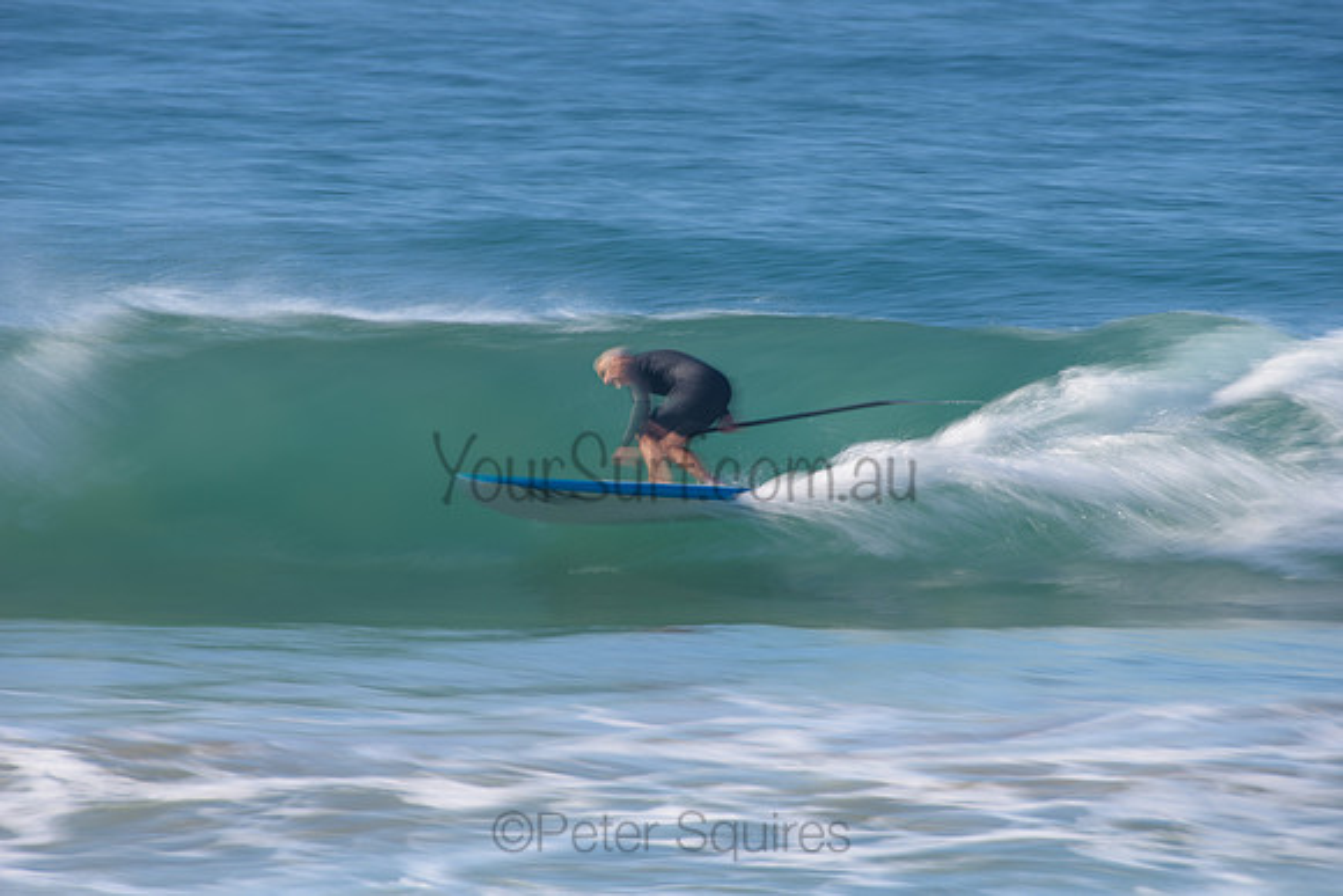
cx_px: 672
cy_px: 448
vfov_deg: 2.8
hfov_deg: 4.1
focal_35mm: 500
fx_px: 18656
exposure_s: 1/13
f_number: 13
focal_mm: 500
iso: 31
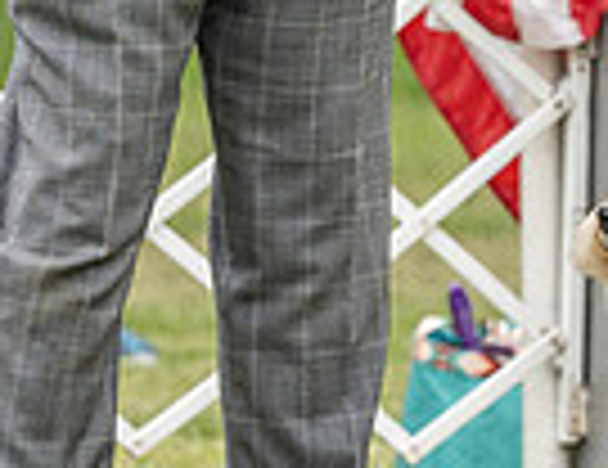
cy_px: -148
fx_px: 17879
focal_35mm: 1008
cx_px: 415
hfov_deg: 1.9
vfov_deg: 1.5
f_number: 4.5
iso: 640
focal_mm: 195
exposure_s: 1/1000
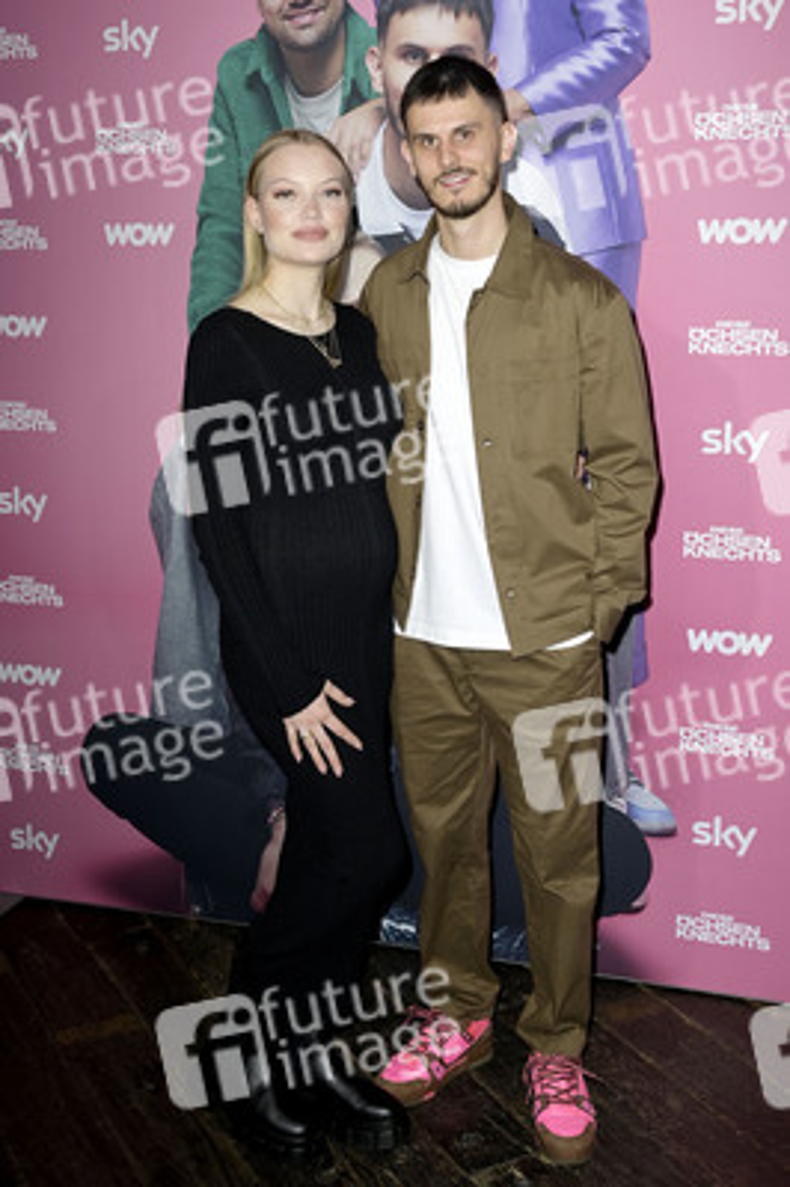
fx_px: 1319
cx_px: 395
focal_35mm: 40
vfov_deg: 48.5
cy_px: 594
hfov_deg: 33.3
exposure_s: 1/250
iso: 400
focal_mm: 40
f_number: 5
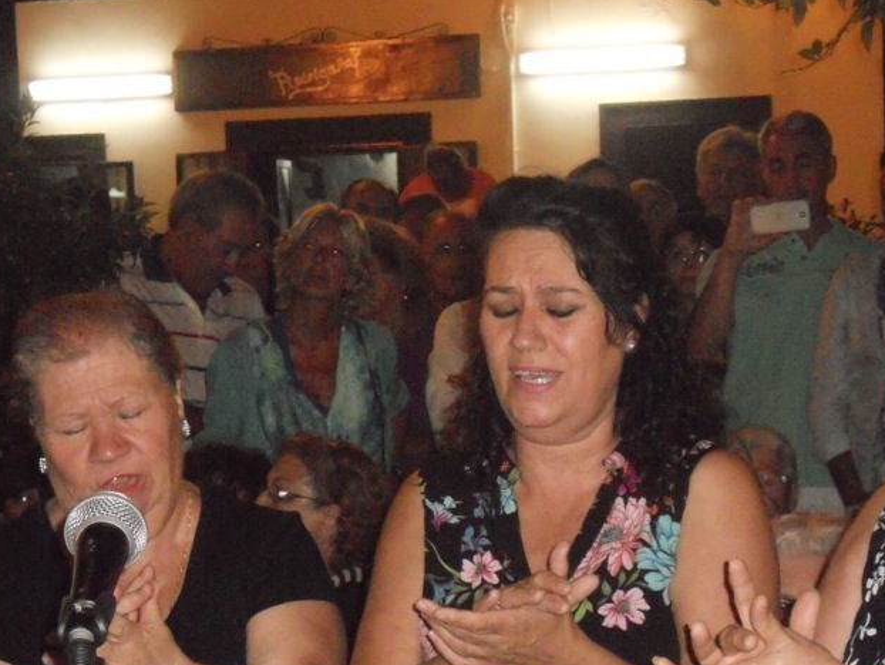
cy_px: 421
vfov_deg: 14.9
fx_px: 2532
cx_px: 509
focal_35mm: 99
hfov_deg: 19.8
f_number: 5.9
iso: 1600
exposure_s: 1/60
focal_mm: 13.9
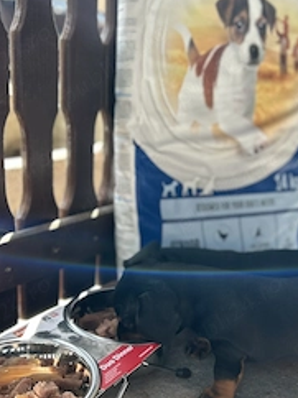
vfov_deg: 43.8
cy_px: 219
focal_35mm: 43
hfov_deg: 33.5
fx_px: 494
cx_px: 171
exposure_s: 1/367
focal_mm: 5.7
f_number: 1.5
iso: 50
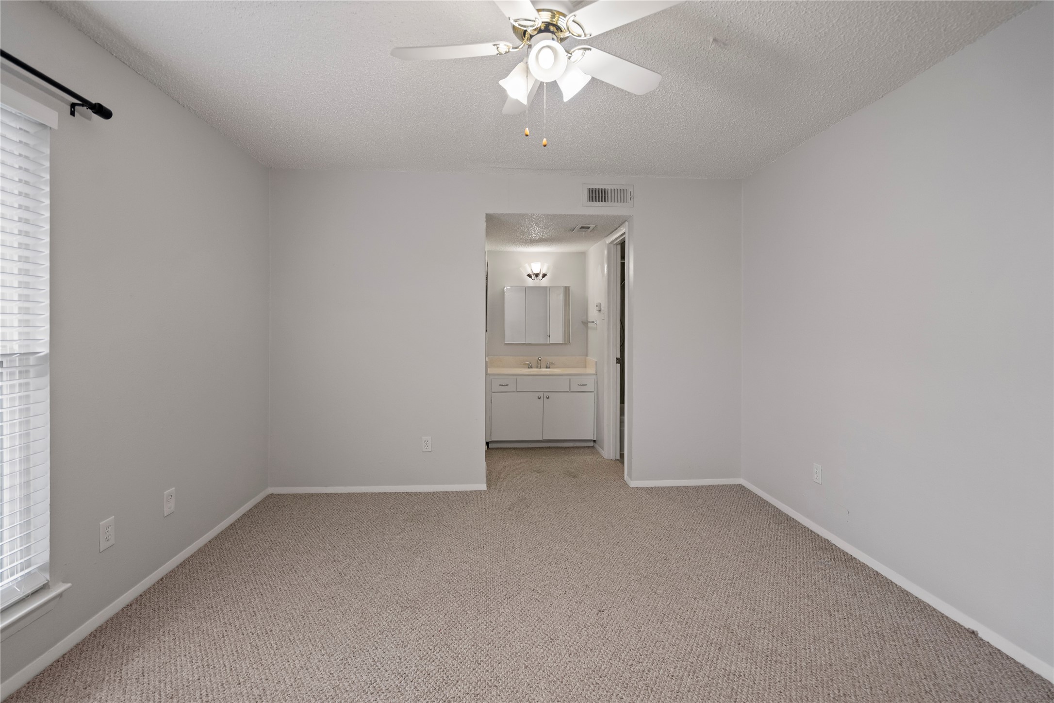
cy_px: 352
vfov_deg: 73.7
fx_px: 468
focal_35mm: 16
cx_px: 527
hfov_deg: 96.7
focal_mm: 16
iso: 4000
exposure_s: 1/60
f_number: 4
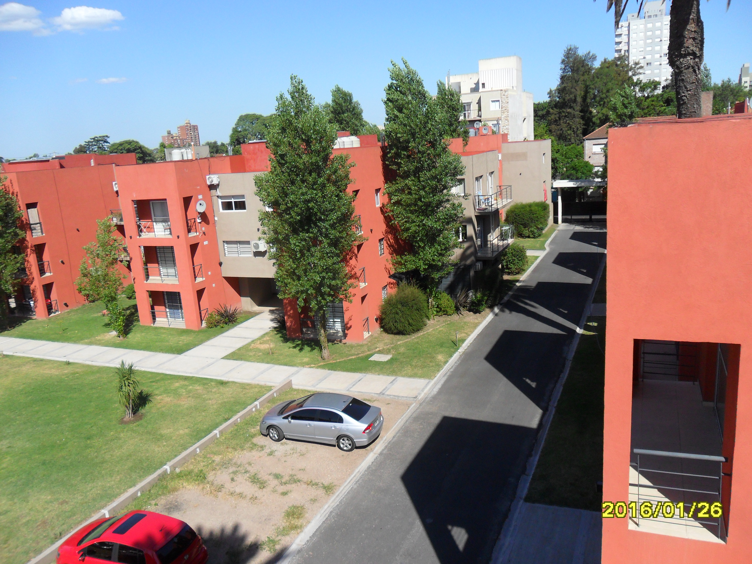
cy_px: 282
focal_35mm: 27
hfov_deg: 65.3
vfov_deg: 51.4
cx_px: 376
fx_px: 587
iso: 100
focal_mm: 4.9
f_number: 8.9
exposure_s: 1/180
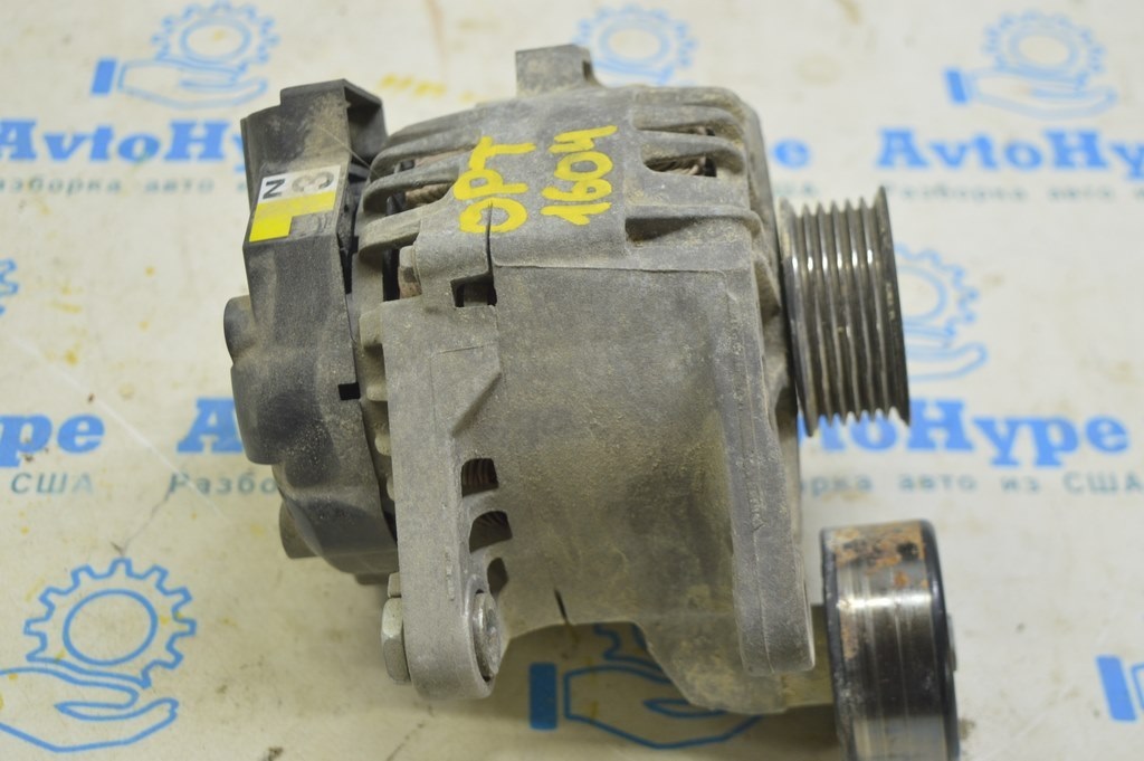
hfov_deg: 35.1
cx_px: 572
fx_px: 1810
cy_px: 380
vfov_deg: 23.7
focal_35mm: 57
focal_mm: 38
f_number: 5.6
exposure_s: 1/20
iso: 400
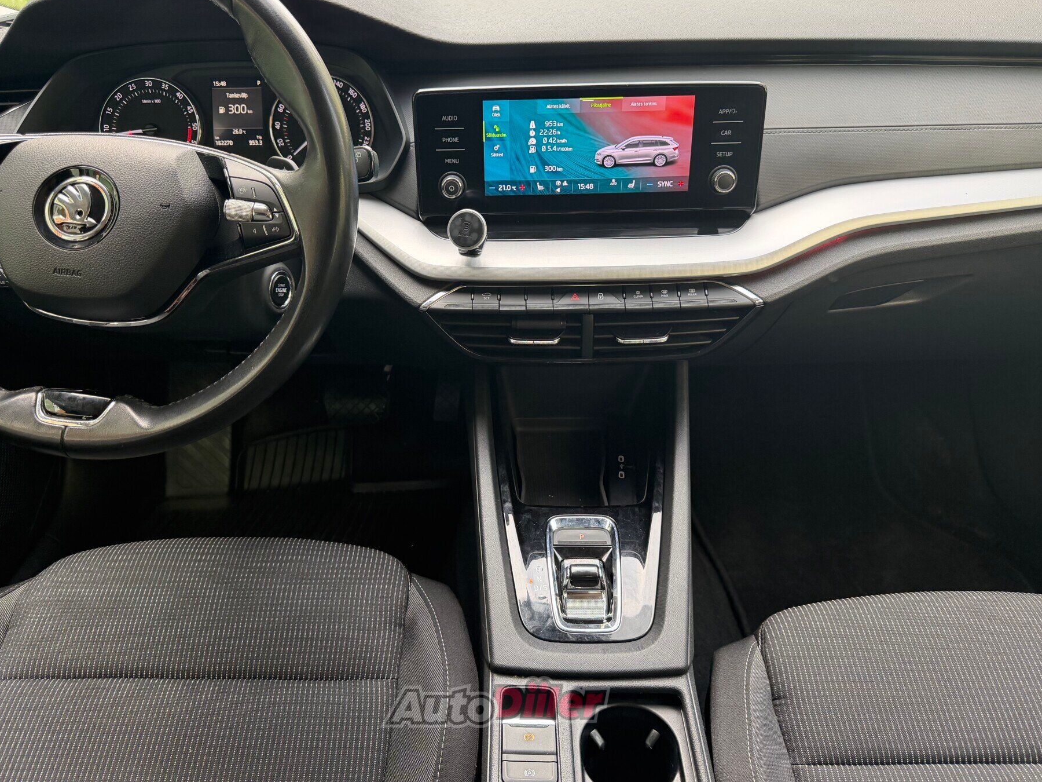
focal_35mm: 26
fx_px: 783
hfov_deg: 67.3
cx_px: 496
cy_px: 362
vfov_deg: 53.0
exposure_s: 1/170
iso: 200
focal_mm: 6.76
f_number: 1.78
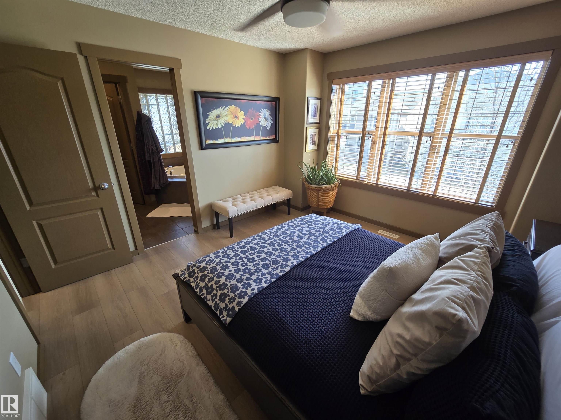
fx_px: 211
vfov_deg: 89.9
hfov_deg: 106.2
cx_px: 280
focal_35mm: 13
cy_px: 210
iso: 80
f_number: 2.2
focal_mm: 2.2
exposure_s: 1/60
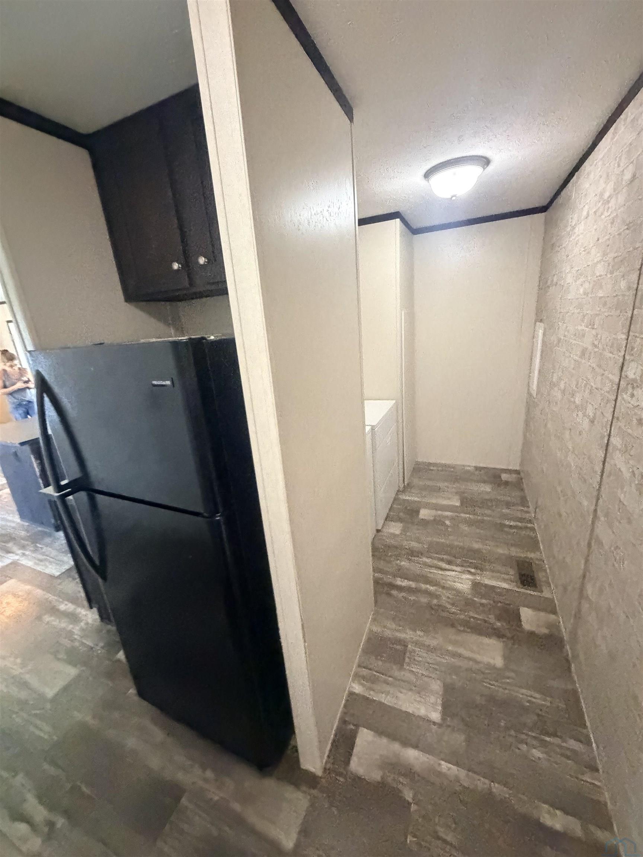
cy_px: 428
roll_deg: +5.2
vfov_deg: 102.1
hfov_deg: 85.7
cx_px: 322
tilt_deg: -19.4
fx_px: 347
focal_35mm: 14
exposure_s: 1/60
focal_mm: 2.22
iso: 1000
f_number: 2.2
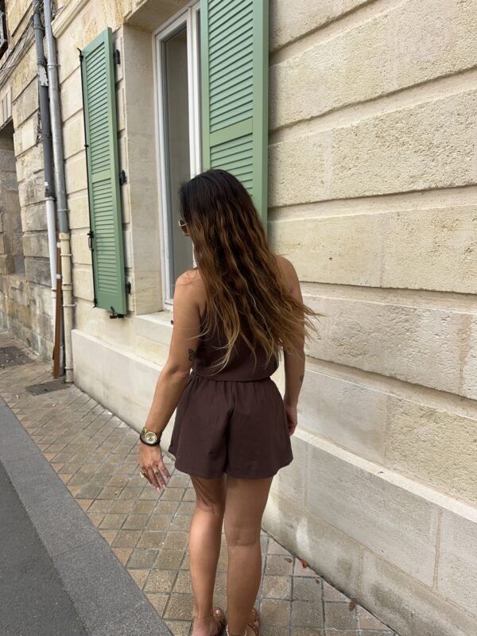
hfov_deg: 56.8
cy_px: 318
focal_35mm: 24
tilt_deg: -4.1
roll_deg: +1.3
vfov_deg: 71.6
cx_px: 238
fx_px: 441
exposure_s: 1/1473
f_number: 1.78
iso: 80
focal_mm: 6.86
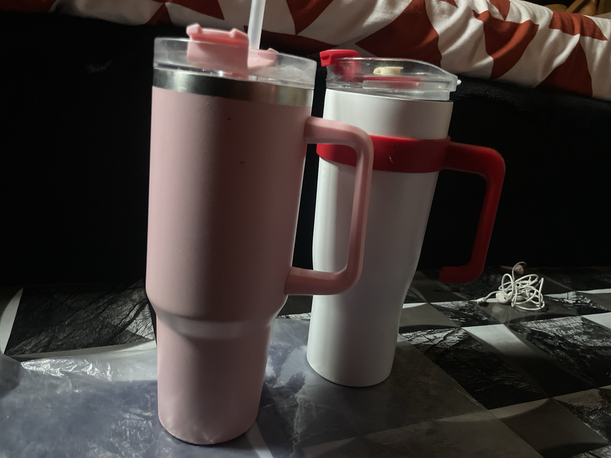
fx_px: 459
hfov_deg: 67.3
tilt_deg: -16.3
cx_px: 306
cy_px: 229
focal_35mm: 26
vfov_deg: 53.1
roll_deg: -6.1
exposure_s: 1/30
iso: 1000
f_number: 1.6
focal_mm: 4.2
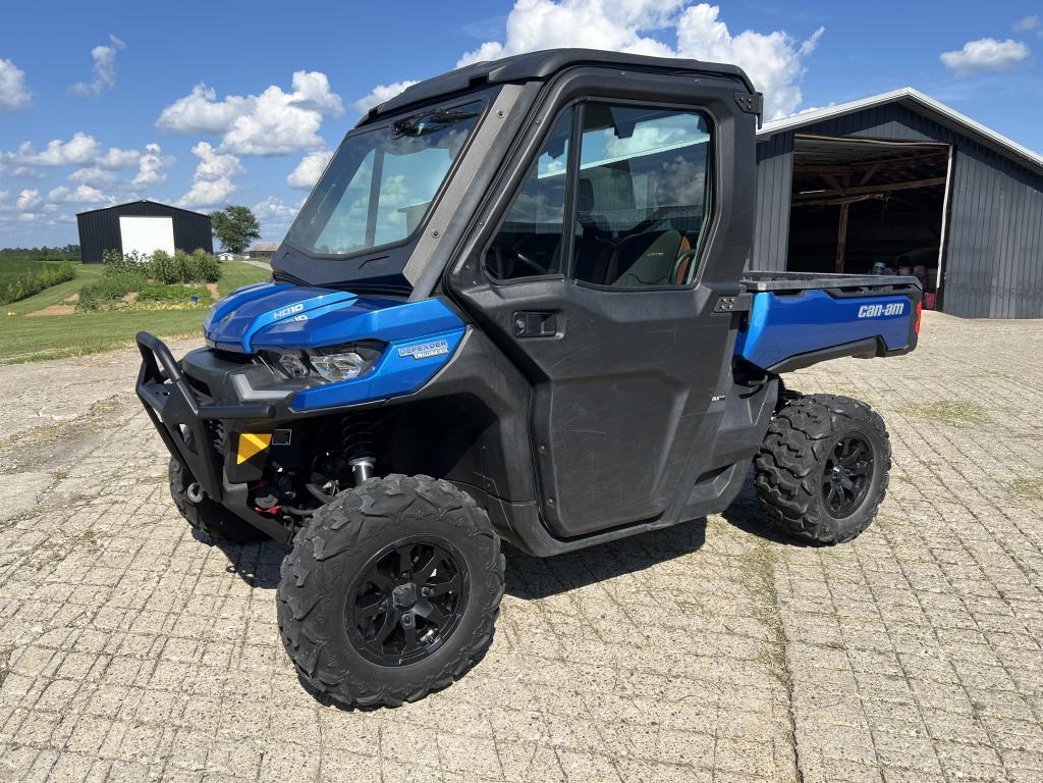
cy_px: 392
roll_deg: +0.2
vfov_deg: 53.1
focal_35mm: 26
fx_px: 783
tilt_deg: -10.8
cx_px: 522
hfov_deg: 67.3
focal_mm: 5.7
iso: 50
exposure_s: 1/3831
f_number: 1.5
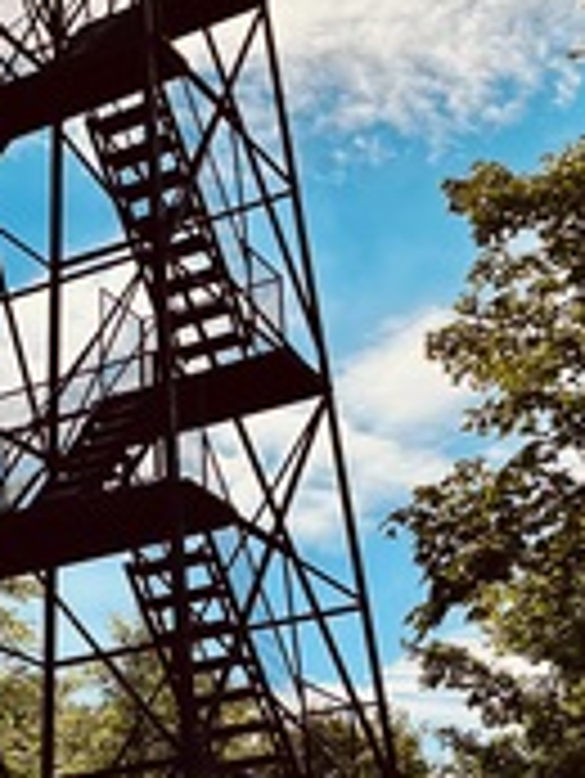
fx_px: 1755
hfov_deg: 18.8
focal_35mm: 78
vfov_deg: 24.8
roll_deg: +1.2
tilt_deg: +21.1
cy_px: 540
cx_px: 162
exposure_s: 1/15152
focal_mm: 5.1
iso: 50
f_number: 1.6
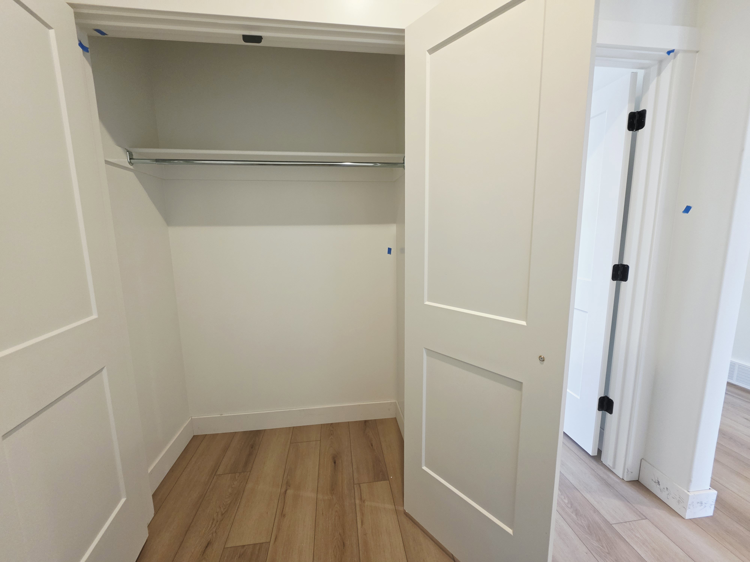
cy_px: 281
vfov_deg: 89.9
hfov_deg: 106.2
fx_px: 282
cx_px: 375
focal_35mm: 13
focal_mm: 2.2
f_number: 1.9
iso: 200
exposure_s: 1/120
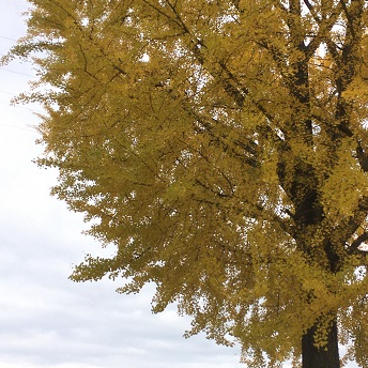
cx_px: 240
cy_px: 211
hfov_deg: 33.2
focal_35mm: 51
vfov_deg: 33.3
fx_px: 613
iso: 25
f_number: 2.2
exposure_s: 1/732
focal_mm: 4.15
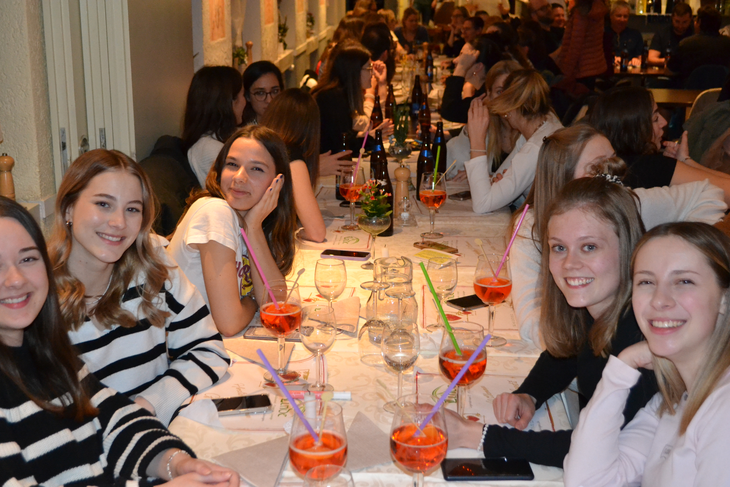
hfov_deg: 38.9
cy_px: 244
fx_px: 1034
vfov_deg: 26.5
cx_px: 365
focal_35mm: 51
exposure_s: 1/60
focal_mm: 34
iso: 3200
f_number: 5
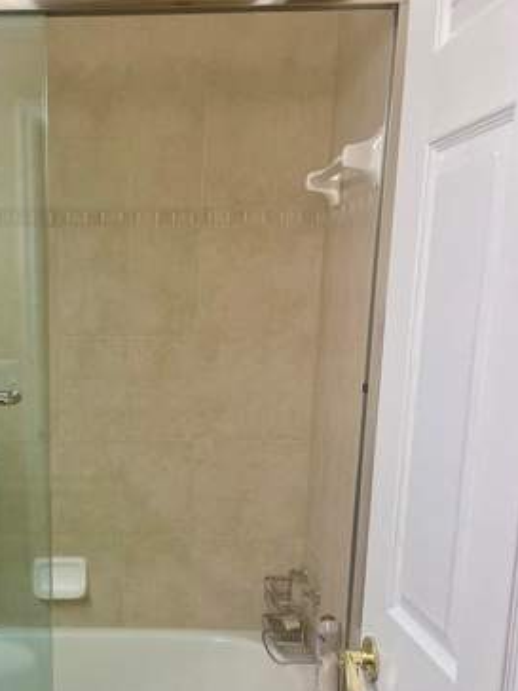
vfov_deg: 41.5
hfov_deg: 31.7
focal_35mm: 44
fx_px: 878
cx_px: 80
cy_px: 532
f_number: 1.6
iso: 125
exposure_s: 1/120
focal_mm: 5.1
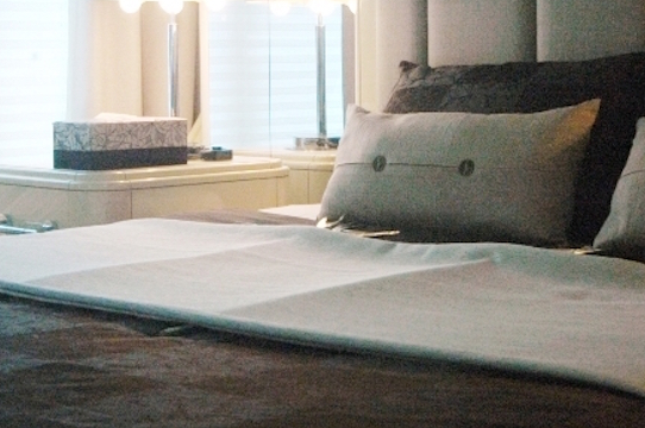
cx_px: 317
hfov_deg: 23.9
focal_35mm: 85
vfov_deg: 16.0
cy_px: 162
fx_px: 1521
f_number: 5.6
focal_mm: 24
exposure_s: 1/100
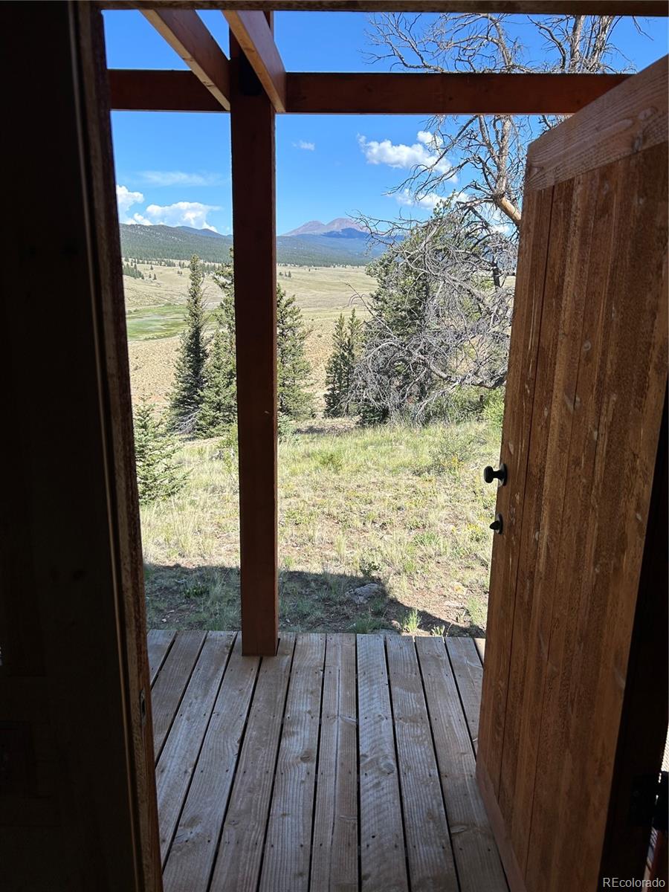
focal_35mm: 26
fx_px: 670
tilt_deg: -14.4
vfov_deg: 67.3
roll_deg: -1.2
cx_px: 334
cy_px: 446
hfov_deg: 53.1
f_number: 1.5
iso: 50
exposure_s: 1/2045
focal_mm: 5.7
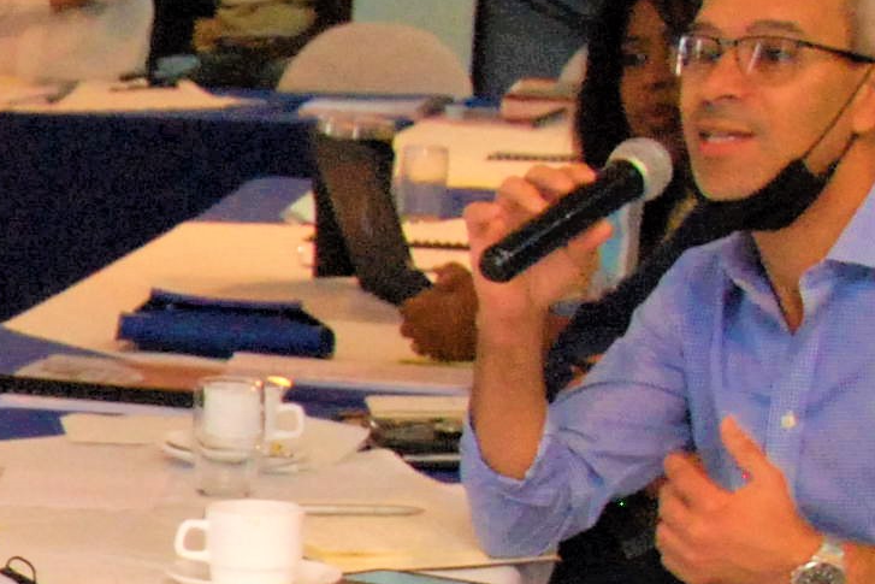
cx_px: -915
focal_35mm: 192
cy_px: 767
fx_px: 4667
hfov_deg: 9.9
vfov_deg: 7.1
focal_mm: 24
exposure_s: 1/80
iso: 1250
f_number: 4.5
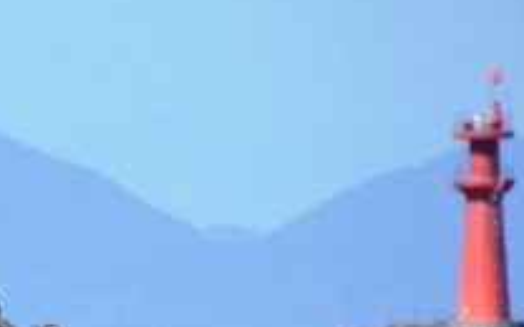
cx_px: -15
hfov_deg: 1.7
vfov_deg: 1.0
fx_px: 17965
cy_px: 270
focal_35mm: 1258
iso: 200
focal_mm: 270
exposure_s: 1/800
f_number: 7.1
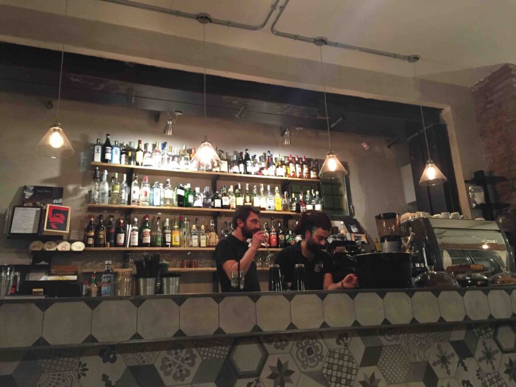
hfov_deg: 61.6
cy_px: 194
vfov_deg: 48.2
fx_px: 432
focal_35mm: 29
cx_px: 258
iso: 250
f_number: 2.2
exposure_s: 1/20
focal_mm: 4.15
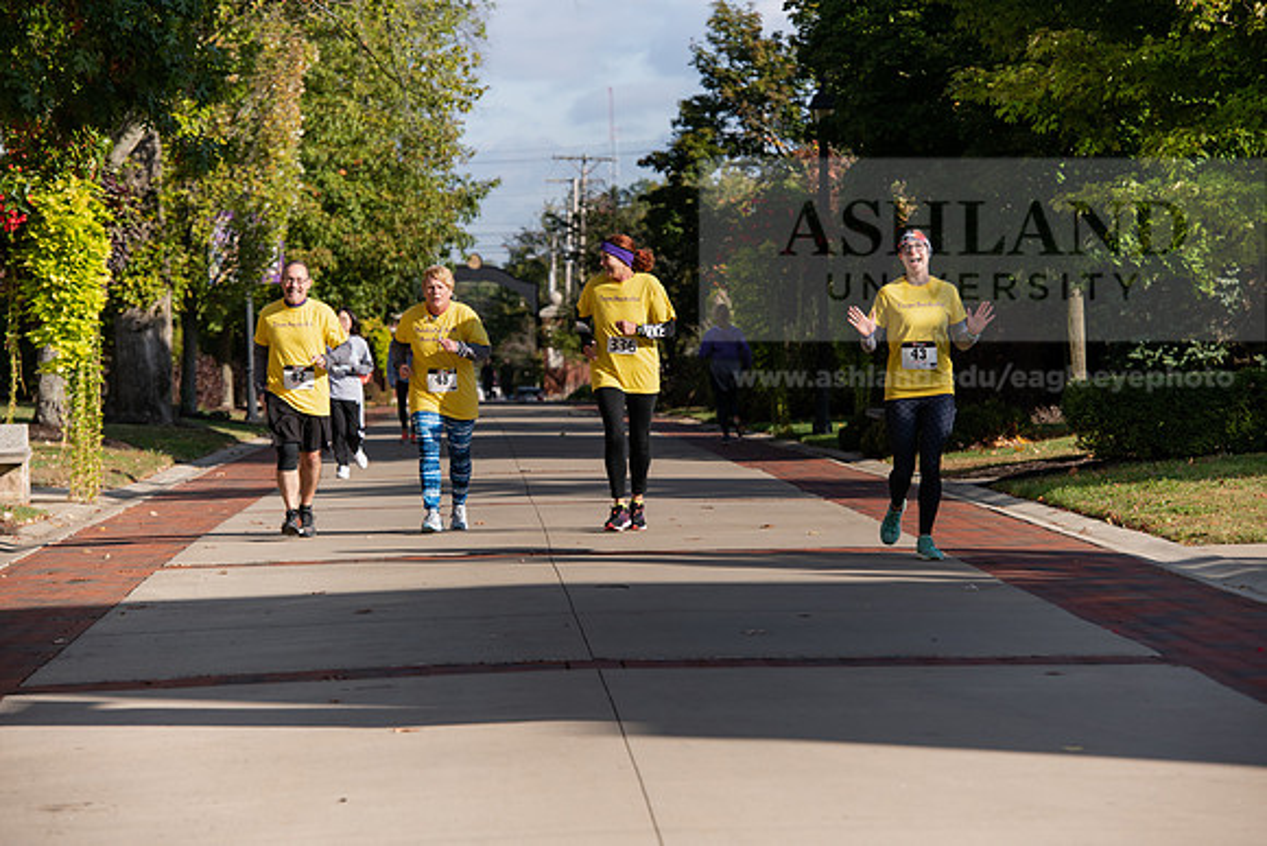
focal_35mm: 145
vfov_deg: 9.5
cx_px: 634
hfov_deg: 14.2
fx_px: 5104
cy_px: 423
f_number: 6.3
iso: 250
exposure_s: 1/640
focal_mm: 145
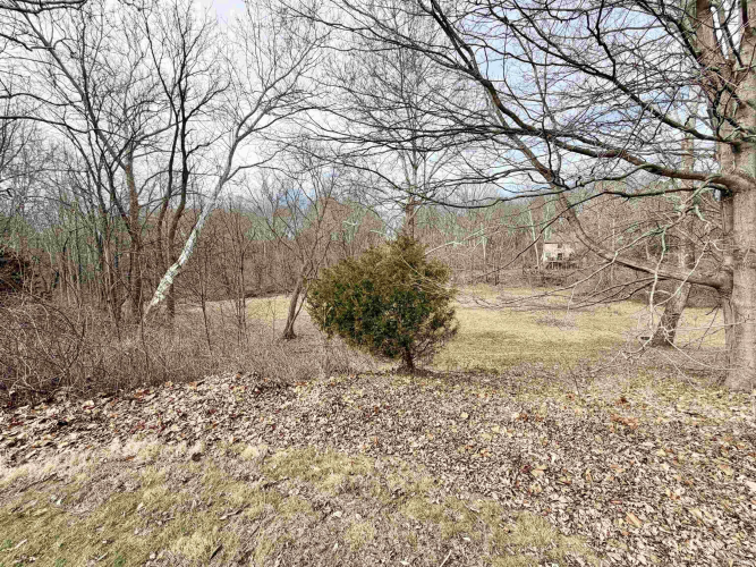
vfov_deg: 85.7
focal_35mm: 14
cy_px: 284
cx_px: 378
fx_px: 306
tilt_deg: -6.5
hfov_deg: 102.1
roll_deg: +1.8
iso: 40
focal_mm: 2.22
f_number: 2.2
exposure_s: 1/770
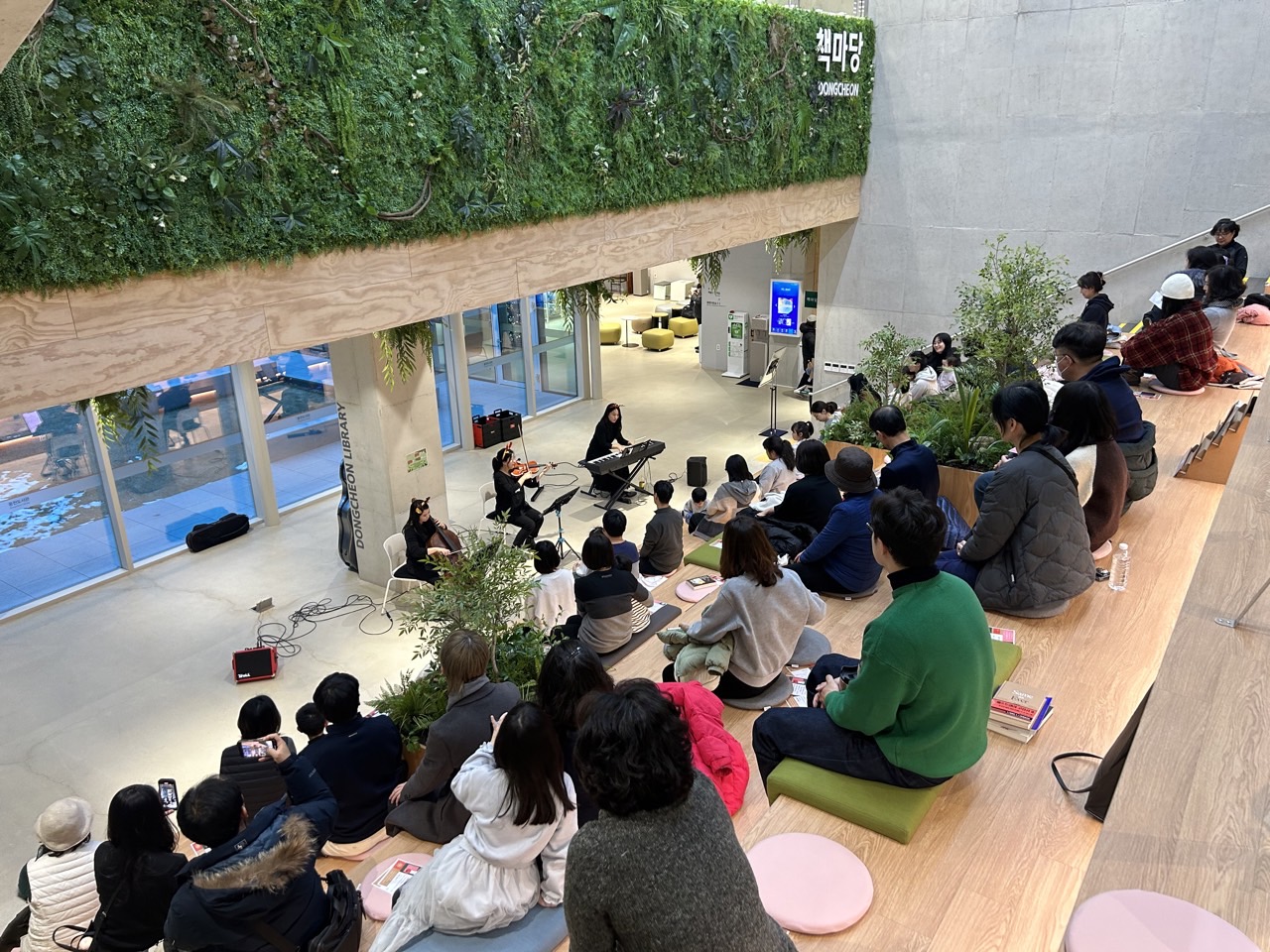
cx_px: 635
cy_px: 476
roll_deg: +2.0
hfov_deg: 67.3
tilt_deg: -20.3
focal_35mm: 26
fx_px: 954
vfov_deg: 53.1
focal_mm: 5.7
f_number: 1.5
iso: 125
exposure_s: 1/60
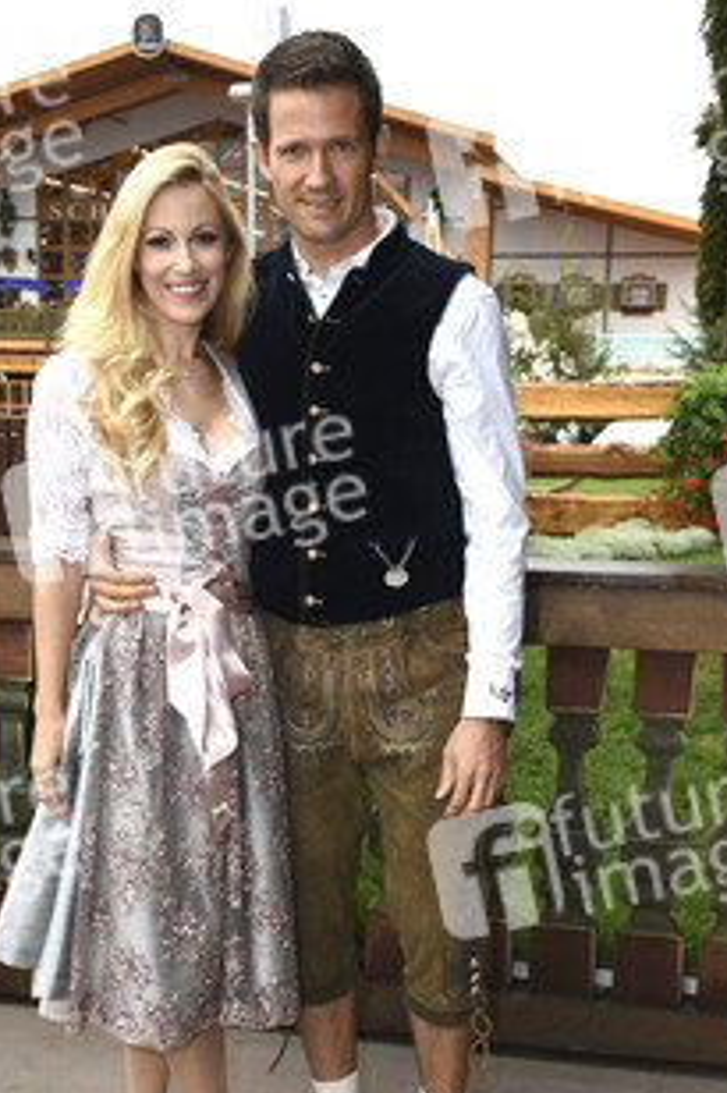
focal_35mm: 53
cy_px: 678
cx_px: 287
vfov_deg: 37.6
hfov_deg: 25.6
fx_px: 1597
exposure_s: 1/200
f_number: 5.6
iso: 360
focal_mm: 27
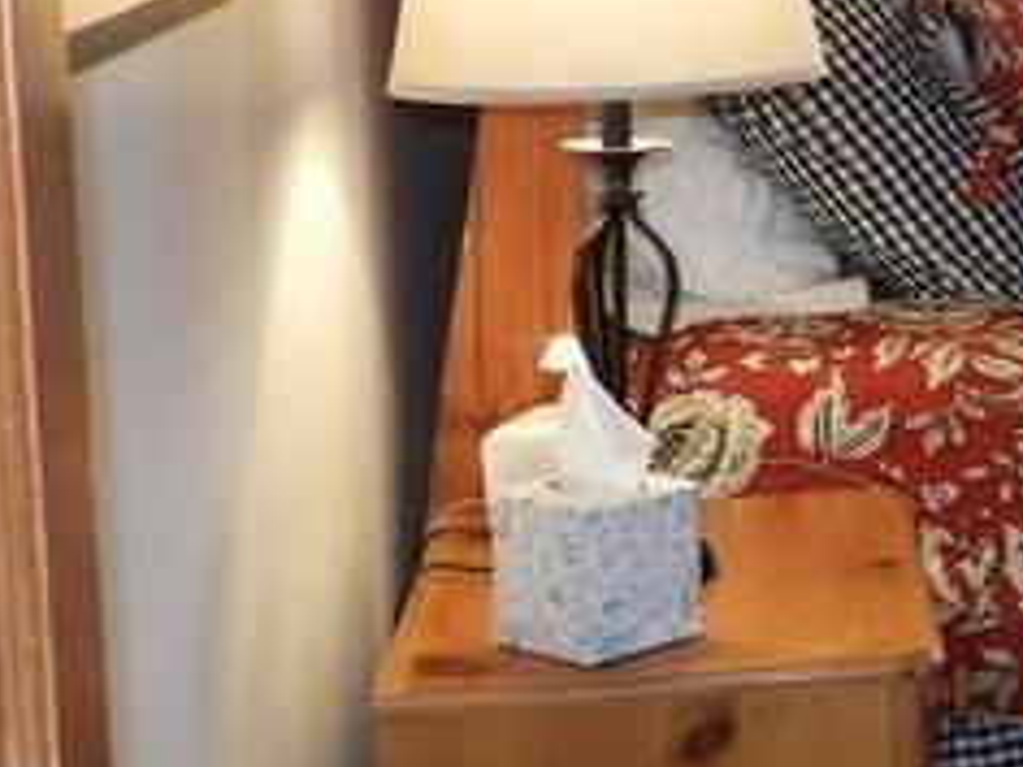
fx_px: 3073
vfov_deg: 14.1
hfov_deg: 16.0
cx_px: 1851
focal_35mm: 104
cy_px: 117
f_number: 3.3
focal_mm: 4.3
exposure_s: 1/15
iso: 220
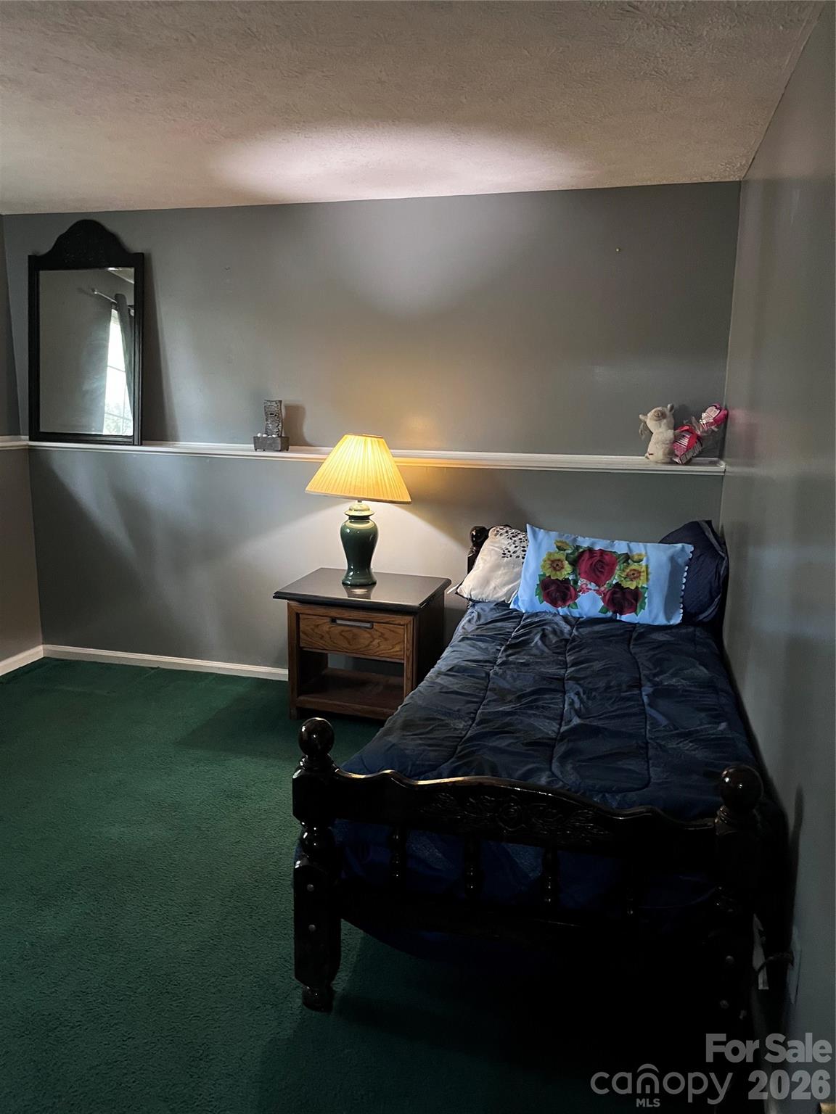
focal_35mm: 26
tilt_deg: -13.4
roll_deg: -1.1
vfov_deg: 67.3
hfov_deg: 53.1
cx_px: 418
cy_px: 557
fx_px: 837
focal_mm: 5.1
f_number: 1.6
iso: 500
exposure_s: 1/30
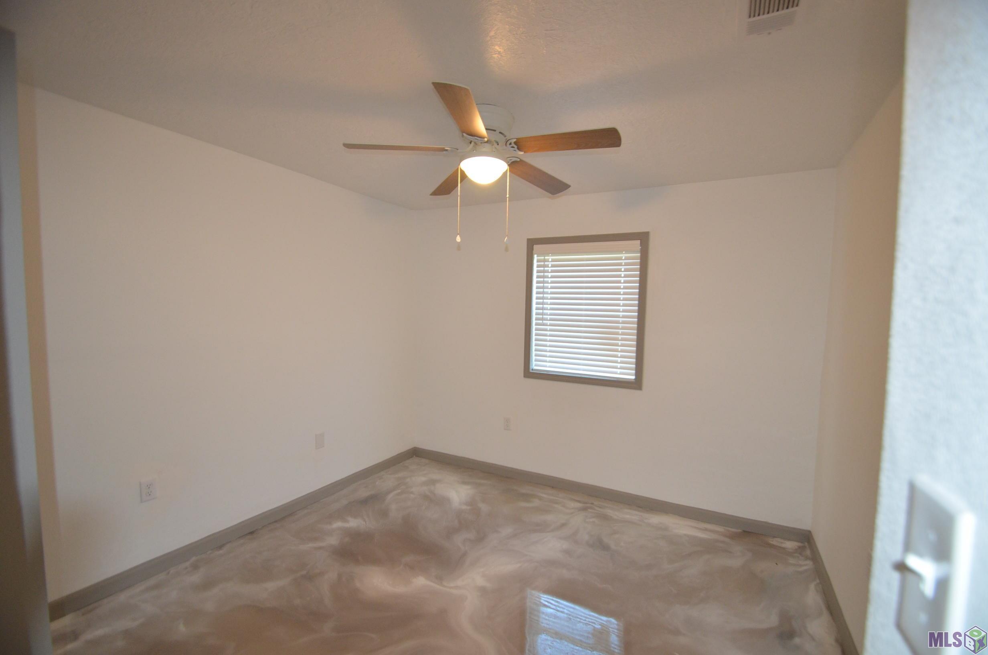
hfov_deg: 100.5
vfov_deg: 77.1
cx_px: 494
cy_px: 328
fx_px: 411
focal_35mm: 15
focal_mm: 10
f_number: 3.5
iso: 900
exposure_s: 1/60
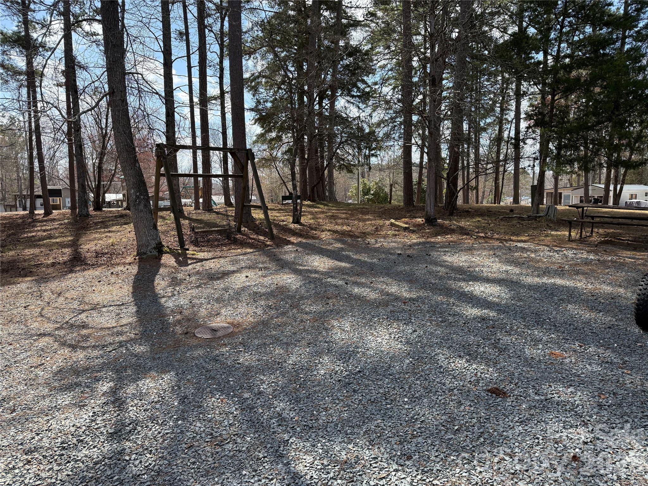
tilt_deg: -5.2
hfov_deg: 71.6
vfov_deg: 56.8
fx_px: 449
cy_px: 243
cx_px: 324
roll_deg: +0.6
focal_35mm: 24
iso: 100
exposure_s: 1/2232
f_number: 1.78
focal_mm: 6.76
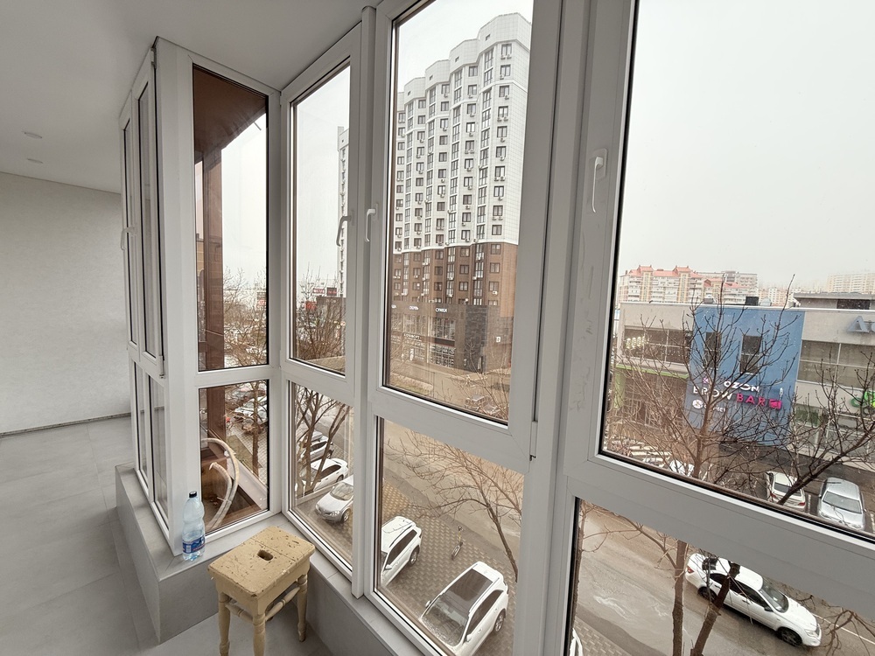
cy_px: 328
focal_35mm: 14
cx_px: 438
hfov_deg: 102.1
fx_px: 354
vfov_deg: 85.7
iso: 64
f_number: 2.2
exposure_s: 1/103
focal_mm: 2.22
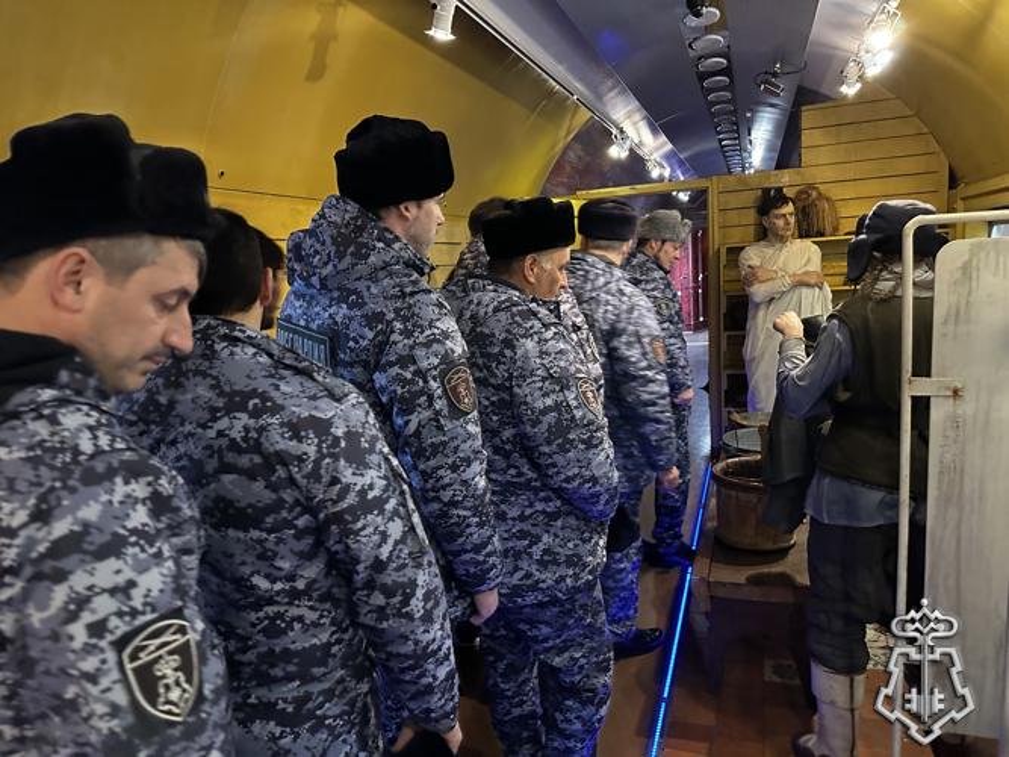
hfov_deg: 71.6
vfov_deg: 56.8
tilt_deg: -9.7
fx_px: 699
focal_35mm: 24
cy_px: 378
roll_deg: +4.2
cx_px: 504
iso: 1000
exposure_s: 1/33
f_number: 1.78
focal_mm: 6.86
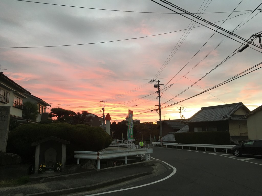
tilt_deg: +9.8
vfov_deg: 48.2
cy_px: 98
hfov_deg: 61.7
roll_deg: +3.0
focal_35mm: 29
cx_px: 131
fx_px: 219
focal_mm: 4.15
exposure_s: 1/30
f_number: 2.2
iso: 80
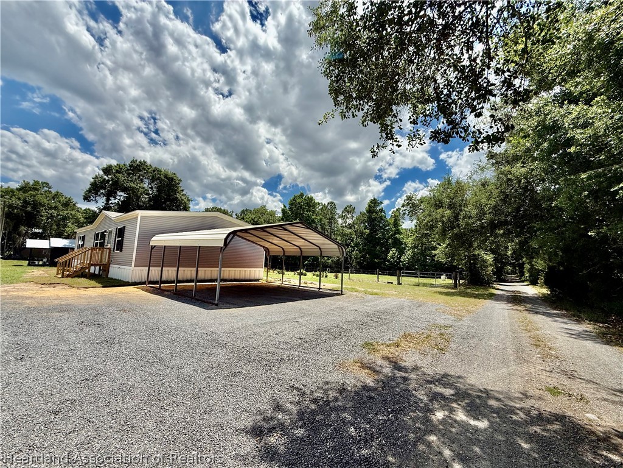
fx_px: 252
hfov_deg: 102.1
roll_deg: -2.3
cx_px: 312
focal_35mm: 14
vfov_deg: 85.7
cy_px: 234
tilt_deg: +7.8
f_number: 2.2
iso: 50
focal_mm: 2.22
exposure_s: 1/3891
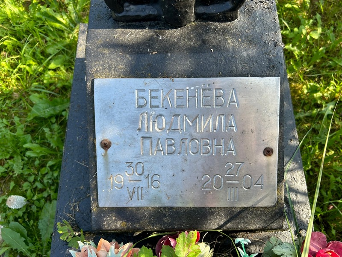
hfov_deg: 67.3
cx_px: 171
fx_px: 257
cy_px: 128
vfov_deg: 53.1
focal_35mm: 26
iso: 50
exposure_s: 1/714
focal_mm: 5.7
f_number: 1.5
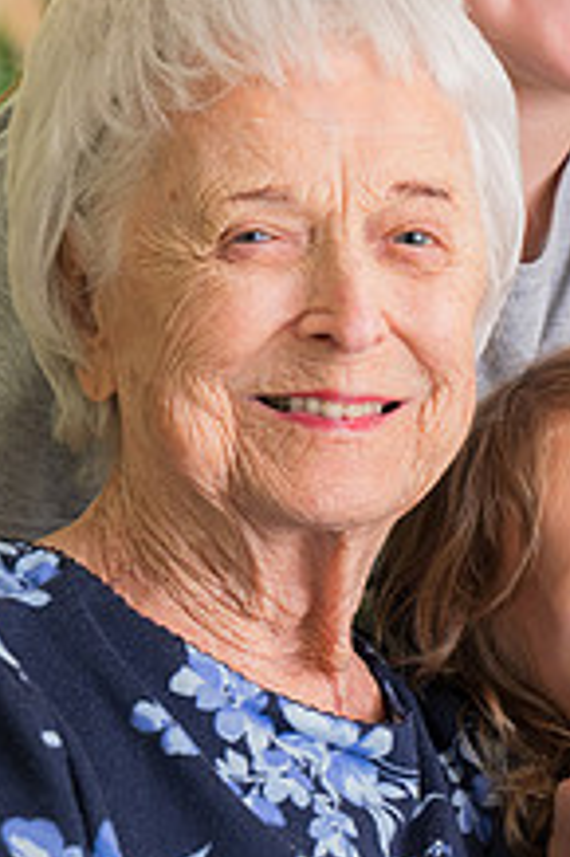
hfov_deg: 3.3
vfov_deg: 4.9
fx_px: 9966
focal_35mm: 419
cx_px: 539
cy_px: 279
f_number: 4.5
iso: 1250
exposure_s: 1/80
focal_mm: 135
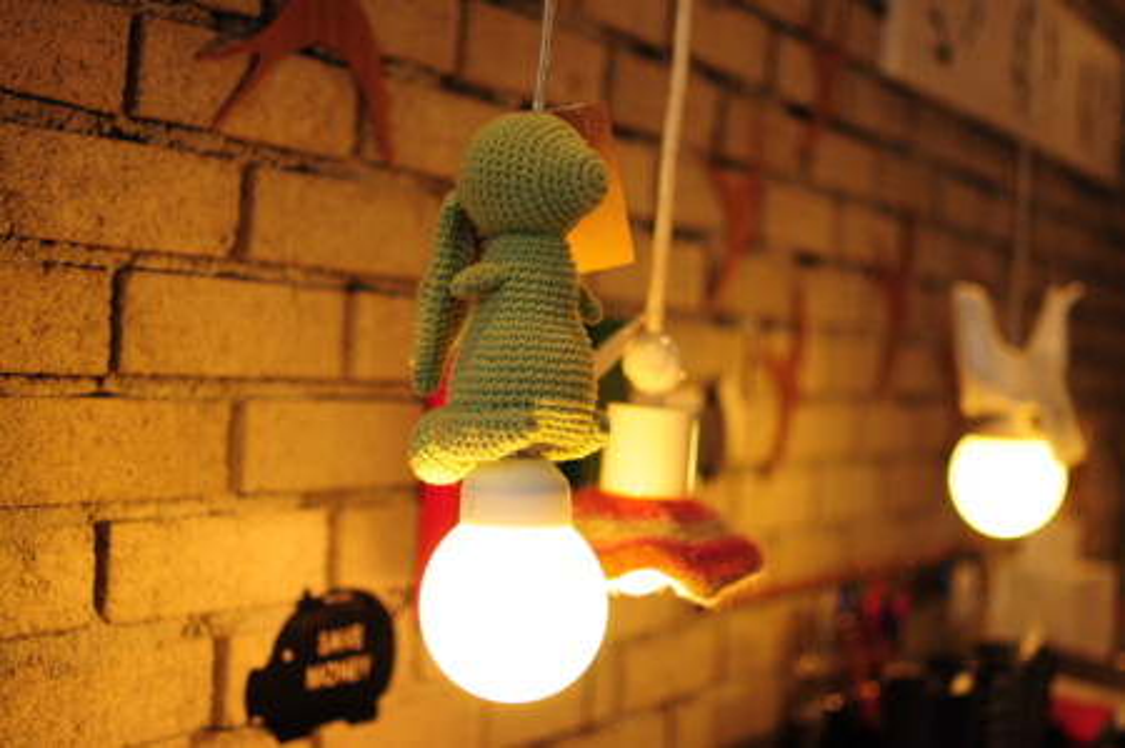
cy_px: 374
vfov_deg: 25.7
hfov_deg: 37.9
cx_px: 562
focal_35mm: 52
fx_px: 1639
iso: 400
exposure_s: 1/640
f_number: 1.8
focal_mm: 35
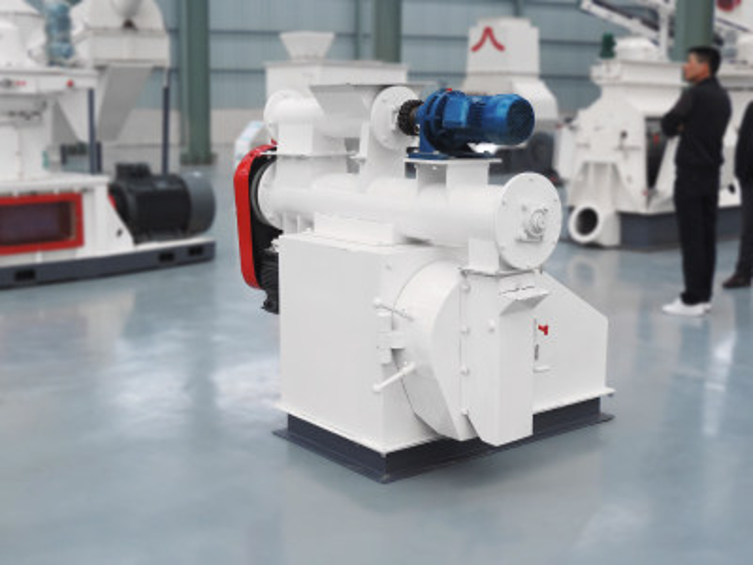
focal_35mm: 47
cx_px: 376
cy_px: 282
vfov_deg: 30.9
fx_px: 1022
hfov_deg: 40.4
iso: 140
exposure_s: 1/50
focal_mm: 8.3
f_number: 3.5
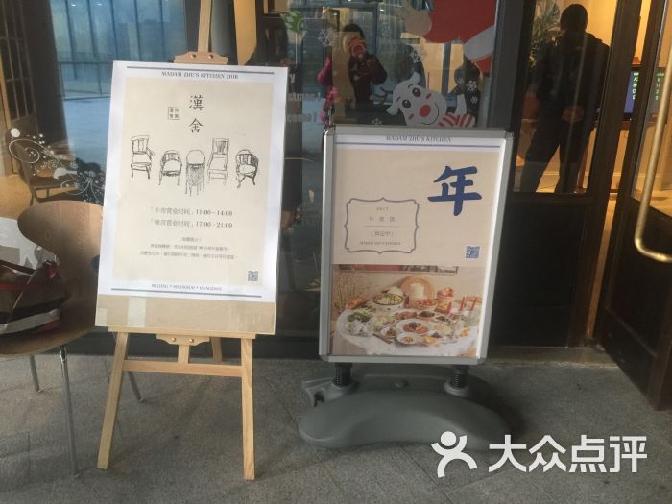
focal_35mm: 29
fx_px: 563
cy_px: 252
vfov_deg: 48.2
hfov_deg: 61.7
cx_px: 336
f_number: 2.2
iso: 80
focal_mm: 4.15
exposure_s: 1/17
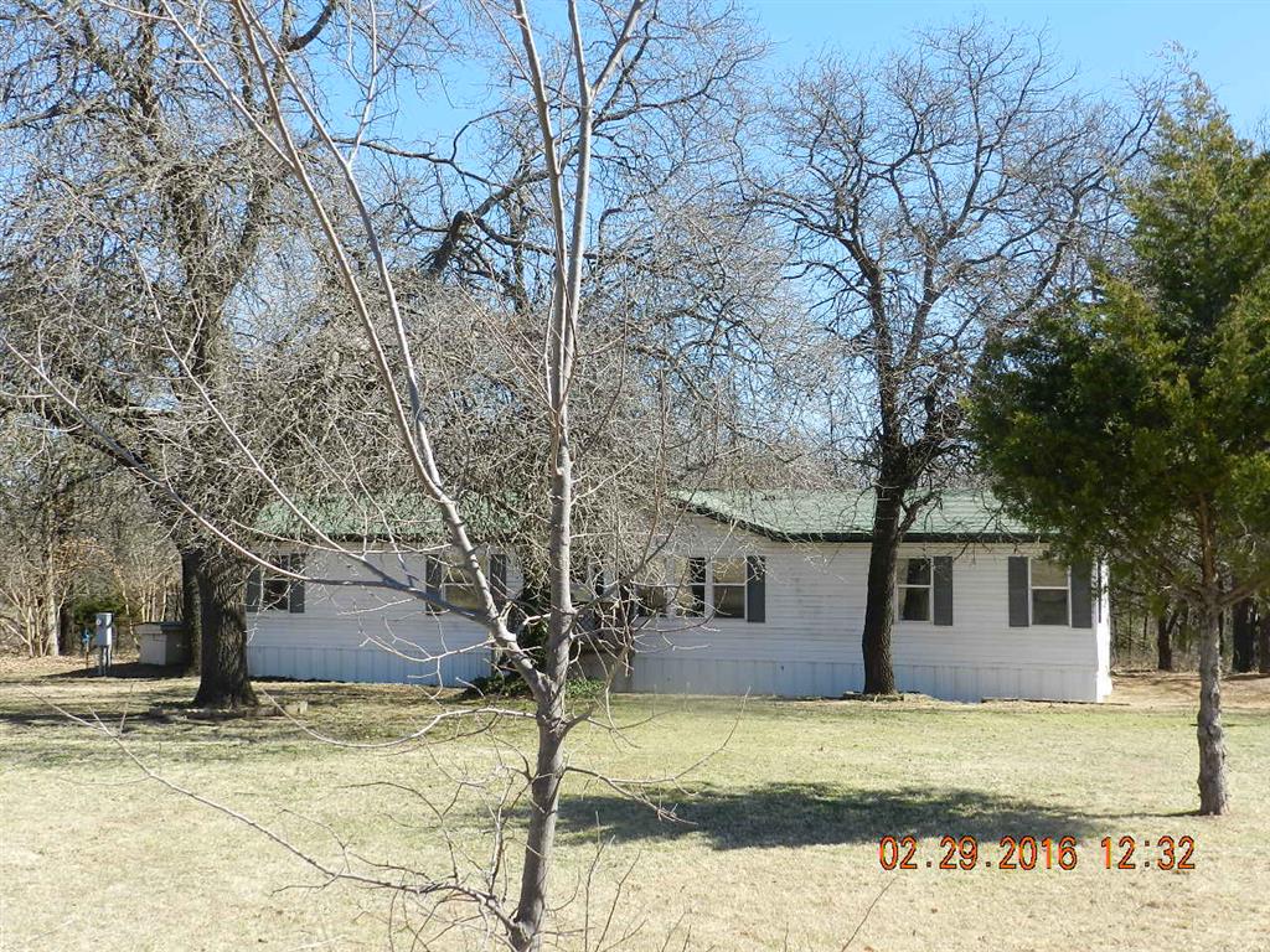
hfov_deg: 49.0
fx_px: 1394
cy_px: 476
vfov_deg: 37.7
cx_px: 635
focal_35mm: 38
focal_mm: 6.7
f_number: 4
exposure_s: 1/500
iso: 160
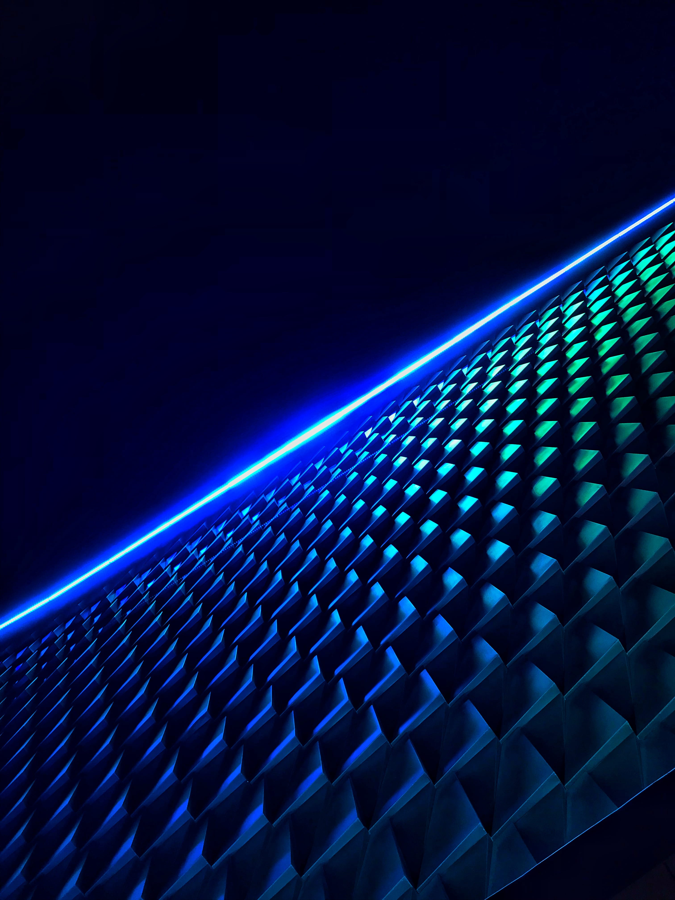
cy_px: 450
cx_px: 338
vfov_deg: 63.4
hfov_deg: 49.7
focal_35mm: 28
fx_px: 728
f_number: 1.8
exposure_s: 1/54
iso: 20
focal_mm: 3.99
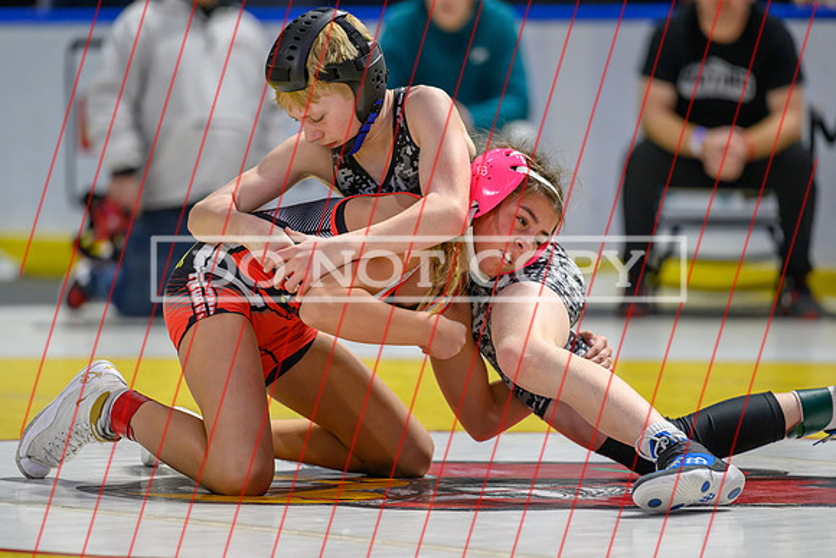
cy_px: 271
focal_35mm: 220
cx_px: 384
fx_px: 5120
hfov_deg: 9.3
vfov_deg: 6.2
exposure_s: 1/800
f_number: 2.8
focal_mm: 200
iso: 2500
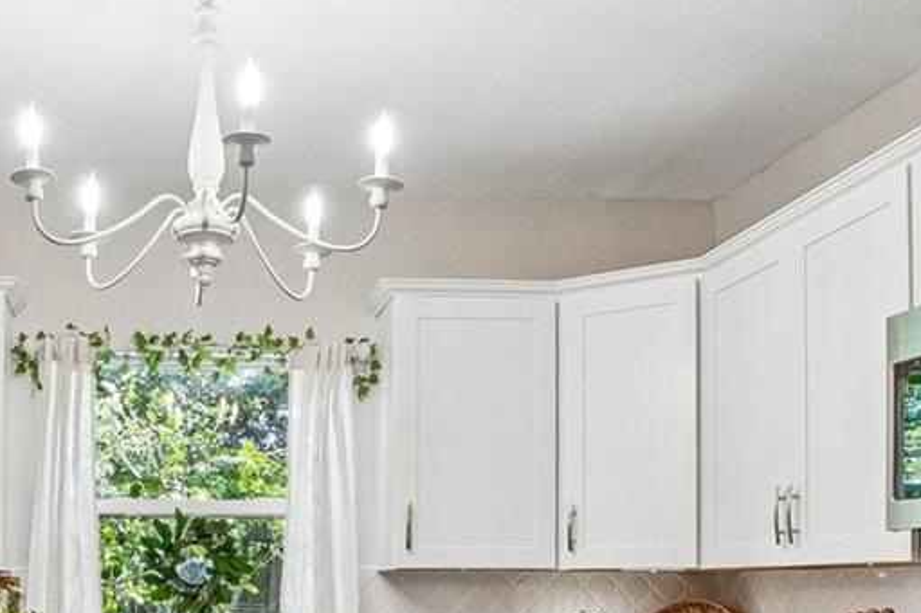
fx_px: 1202
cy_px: 615
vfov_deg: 27.0
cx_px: 187
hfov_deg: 40.3
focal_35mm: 47
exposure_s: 1/30
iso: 640
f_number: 8
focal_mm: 10
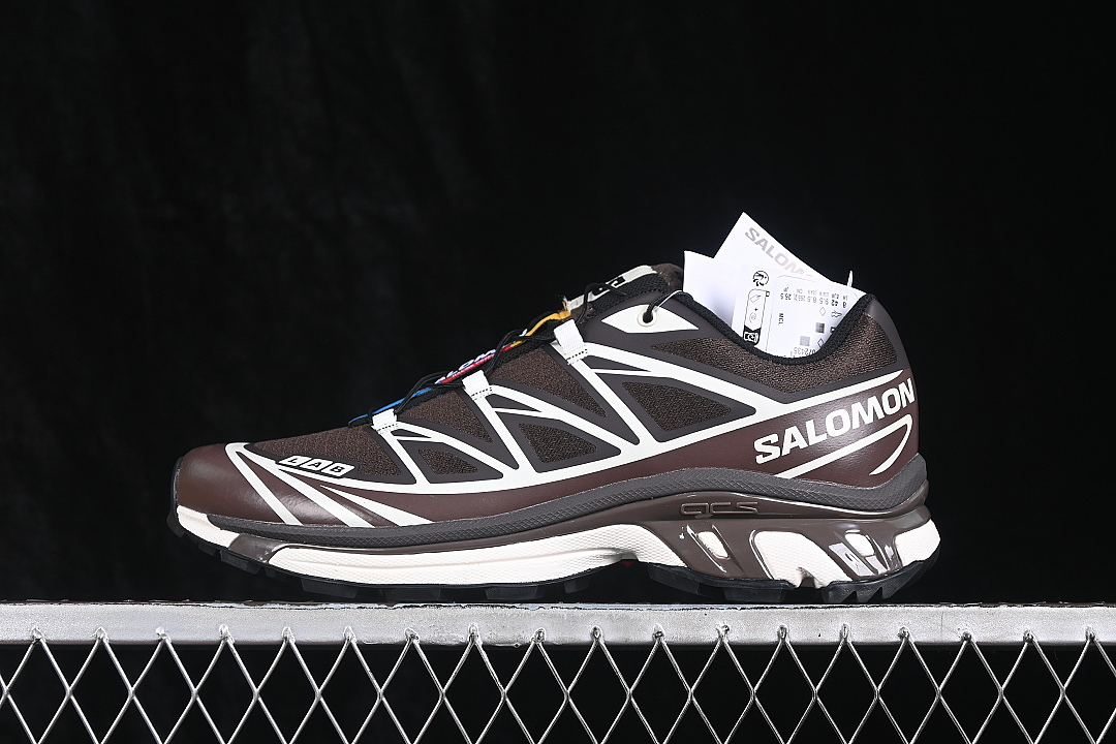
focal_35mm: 75
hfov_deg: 27.0
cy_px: 372
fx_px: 2325
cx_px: 558
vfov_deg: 18.2
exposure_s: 1/60
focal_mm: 50
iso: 160
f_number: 6.3
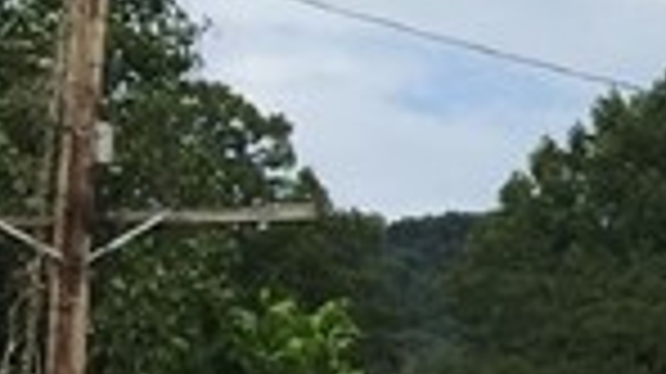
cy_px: 270
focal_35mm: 219
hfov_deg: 8.3
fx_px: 3865
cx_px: 1980
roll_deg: -1.1
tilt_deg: +10.4
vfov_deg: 5.5
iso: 32
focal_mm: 4.15
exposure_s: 1/2639
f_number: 2.2
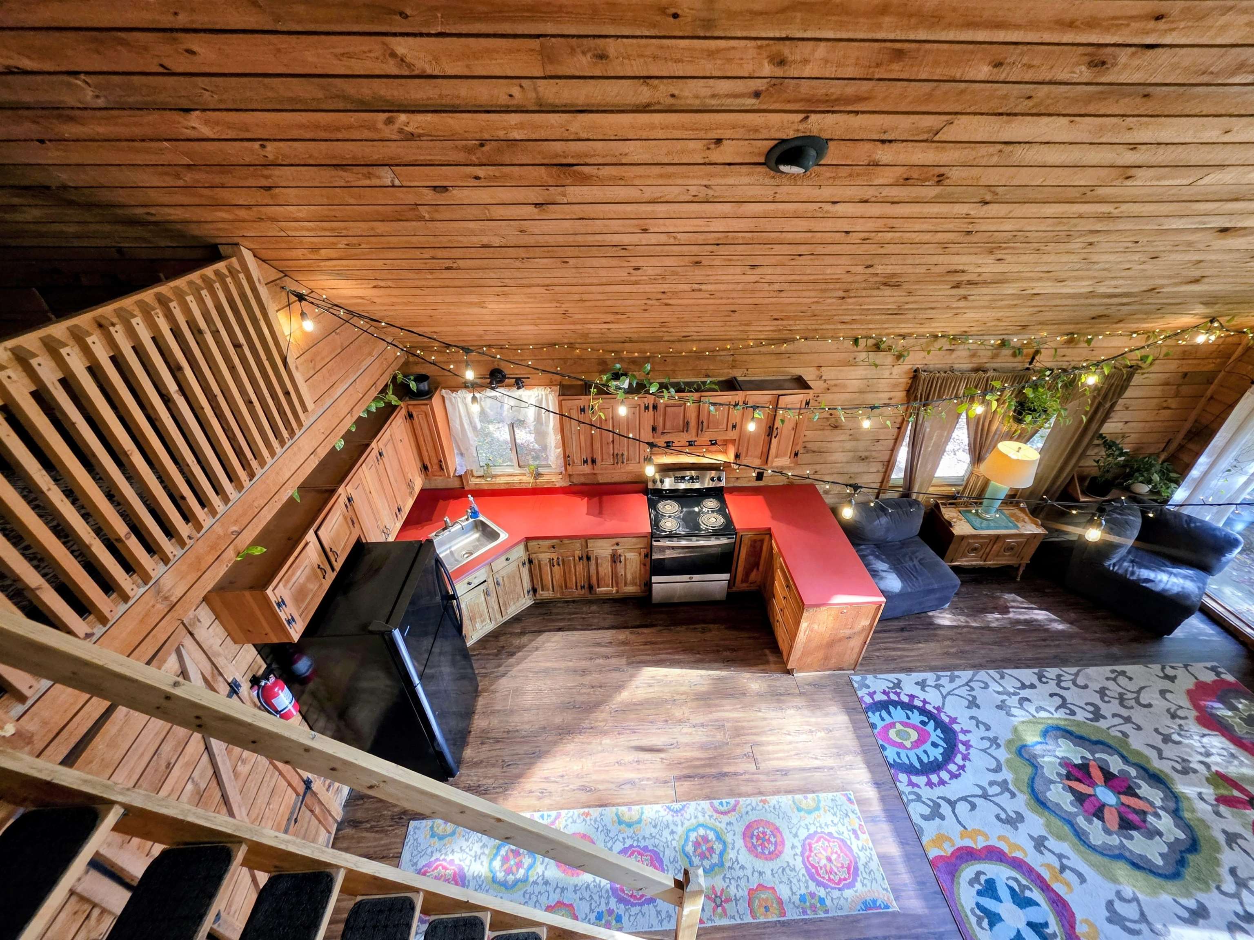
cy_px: 470
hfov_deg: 106.2
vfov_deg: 89.9
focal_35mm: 13
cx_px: 627
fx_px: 471
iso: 250
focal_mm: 2.2
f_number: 1.9
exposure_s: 1/60
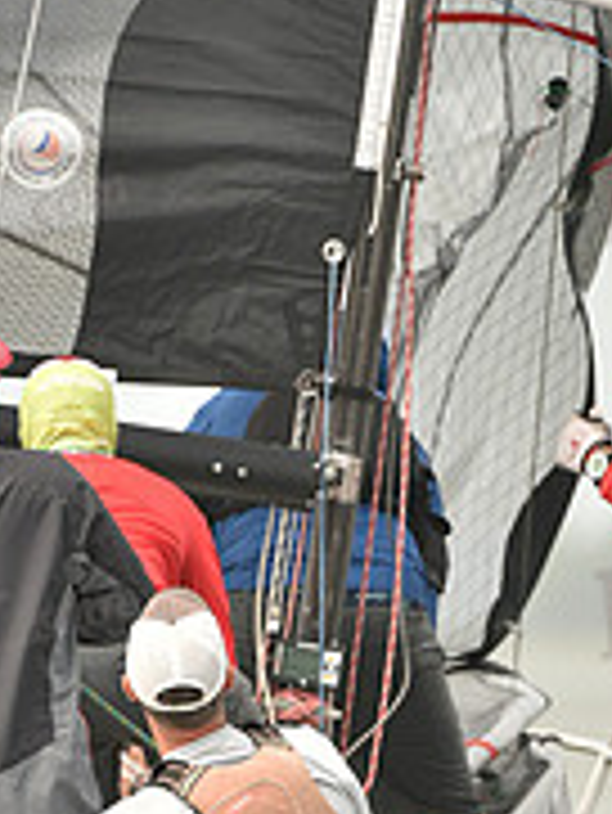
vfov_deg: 2.1
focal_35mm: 926
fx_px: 21803
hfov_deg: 1.6
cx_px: 362
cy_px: 841
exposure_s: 1/1250
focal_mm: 300
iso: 320
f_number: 5
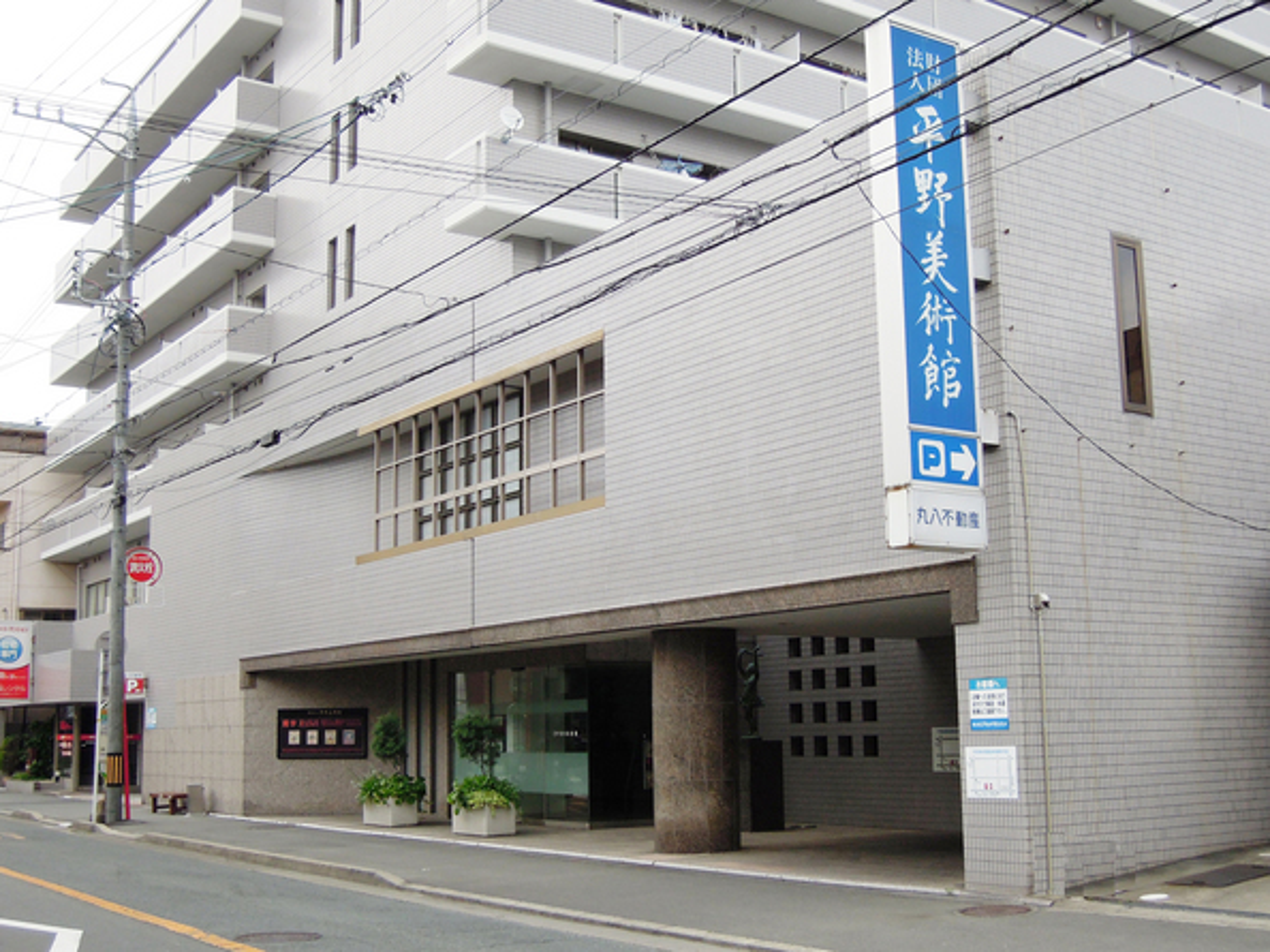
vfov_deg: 32.2
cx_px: 635
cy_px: 476
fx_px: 1650
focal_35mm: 45
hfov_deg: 42.1
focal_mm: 8.1
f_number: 3.5
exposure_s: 1/500
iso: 160
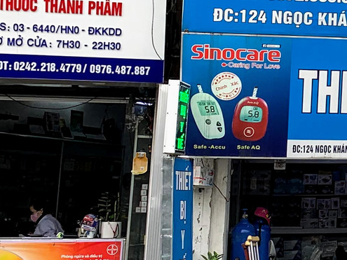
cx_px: 618
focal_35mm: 105
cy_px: 47
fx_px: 1052
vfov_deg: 14.0
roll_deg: +0.6
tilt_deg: +8.4
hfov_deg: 16.0
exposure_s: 1/573
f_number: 1.8
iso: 25
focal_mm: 4.25
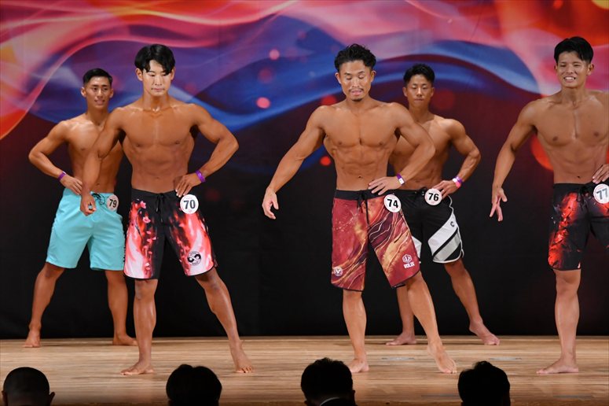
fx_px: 3804
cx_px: 304
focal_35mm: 225
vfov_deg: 6.1
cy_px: 203
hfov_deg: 9.2
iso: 3200
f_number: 5.6
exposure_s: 1/400
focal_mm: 150
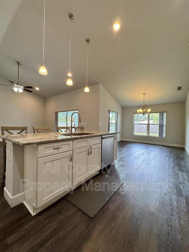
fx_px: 102
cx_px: 94
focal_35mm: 14
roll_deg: -0.8
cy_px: 126
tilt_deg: -0.9
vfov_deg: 102.1
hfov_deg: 85.7
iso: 250
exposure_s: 1/120
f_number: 2.2
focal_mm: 2.22
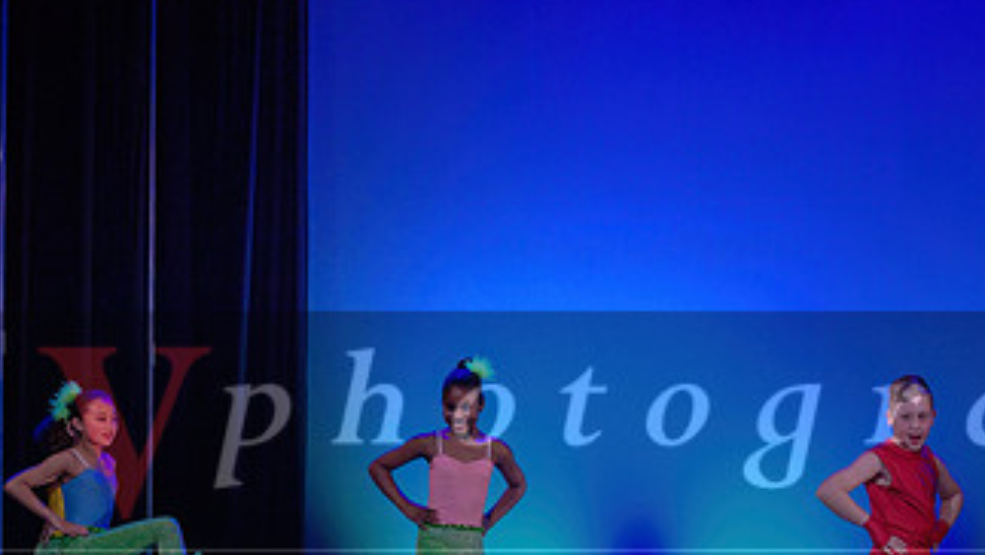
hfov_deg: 13.9
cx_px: 612
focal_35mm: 155
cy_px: 314
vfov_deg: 7.8
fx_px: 4050
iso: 1600
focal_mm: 70
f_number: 2.8
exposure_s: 1/200
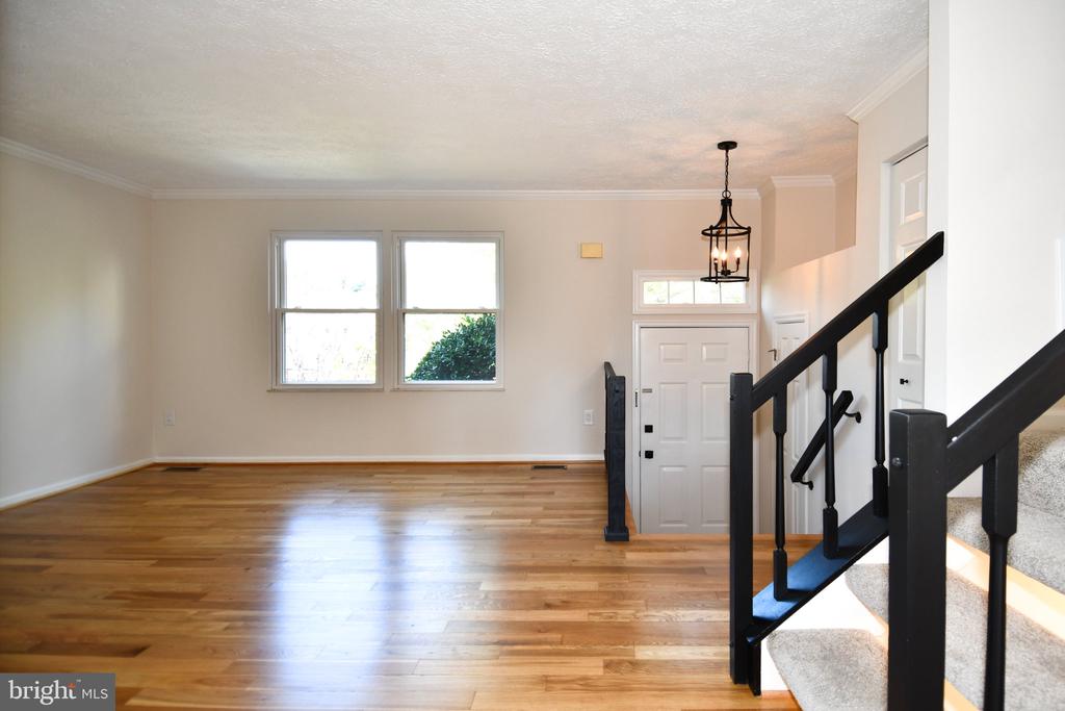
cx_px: 532
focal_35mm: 18
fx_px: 533
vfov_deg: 67.4
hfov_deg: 90.0
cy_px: 356
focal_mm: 12
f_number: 4
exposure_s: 1/60
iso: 250
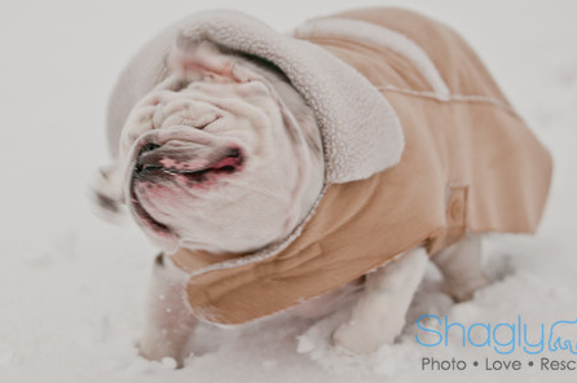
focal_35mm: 156
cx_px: 247
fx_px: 2497
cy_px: 148
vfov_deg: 8.8
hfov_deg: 13.2
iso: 200
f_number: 2.8
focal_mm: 80
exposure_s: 1/250
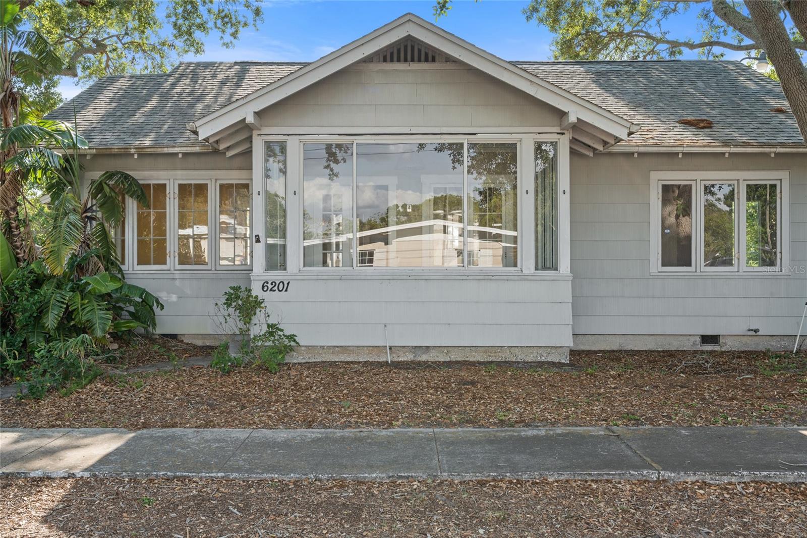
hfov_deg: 54.4
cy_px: 269
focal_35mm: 35
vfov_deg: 37.8
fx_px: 784
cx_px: 404
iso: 250
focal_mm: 35
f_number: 8
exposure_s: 1/25
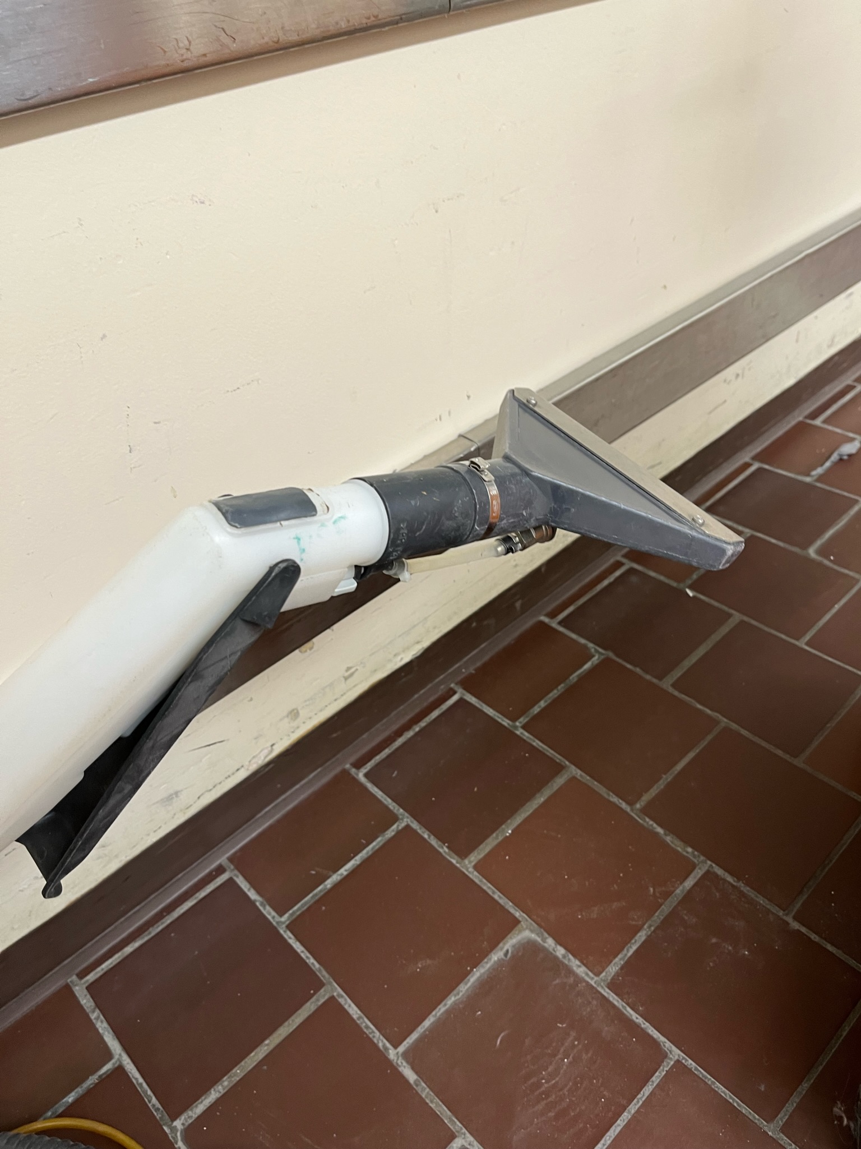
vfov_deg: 67.3
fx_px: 863
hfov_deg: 53.0
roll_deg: +6.9
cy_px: 574
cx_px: 430
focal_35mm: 26
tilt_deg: -37.9
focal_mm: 5.1
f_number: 1.6
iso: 100
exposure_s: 1/50
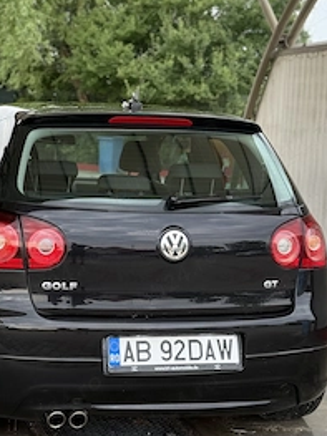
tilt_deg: -3.7
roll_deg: -2.4
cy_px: 189
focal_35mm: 73
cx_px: 106
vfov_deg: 26.7
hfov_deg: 20.1
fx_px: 920
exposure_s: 1/478
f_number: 1.78
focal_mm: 6.76
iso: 100
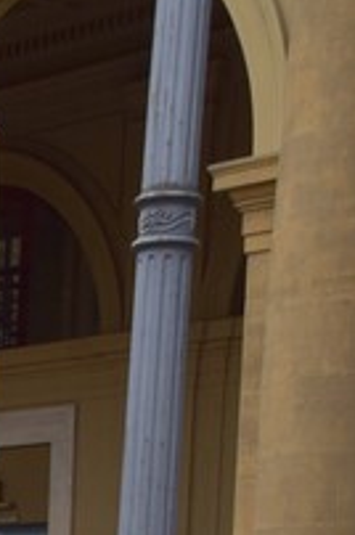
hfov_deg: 9.7
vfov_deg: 14.0
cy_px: 951
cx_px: -346
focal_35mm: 131
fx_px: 1944
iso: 250
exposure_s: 1/250
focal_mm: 22
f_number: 8
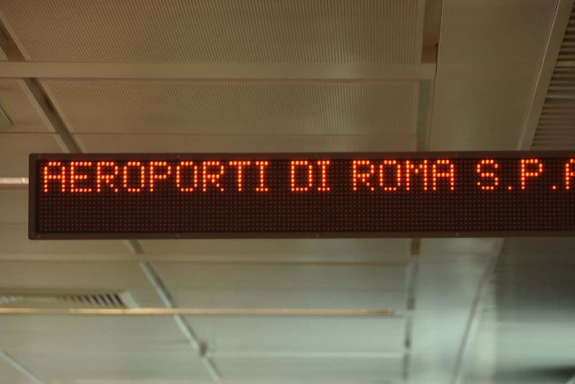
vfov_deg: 5.9
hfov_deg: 8.9
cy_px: 185
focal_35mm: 232
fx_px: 3700
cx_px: 297
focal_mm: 135
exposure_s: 1/60
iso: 900
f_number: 6
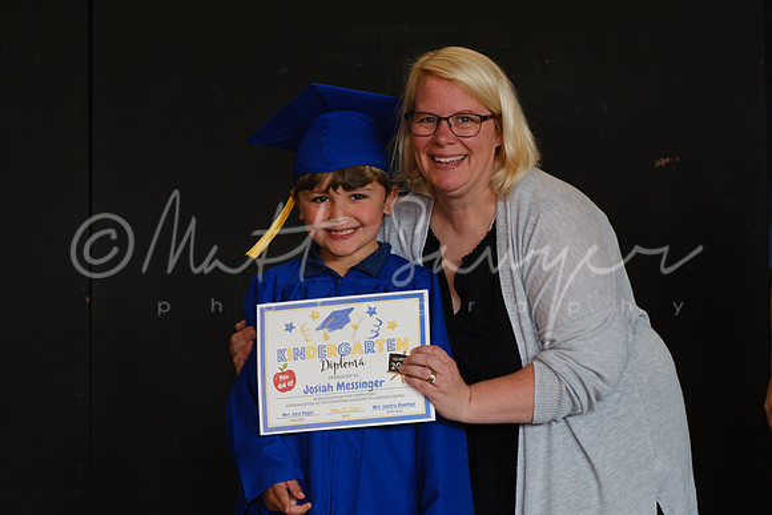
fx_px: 1896
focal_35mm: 88
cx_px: 352
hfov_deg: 23.0
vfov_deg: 15.5
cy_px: 286
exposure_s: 1/125
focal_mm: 42.7
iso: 800
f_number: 4
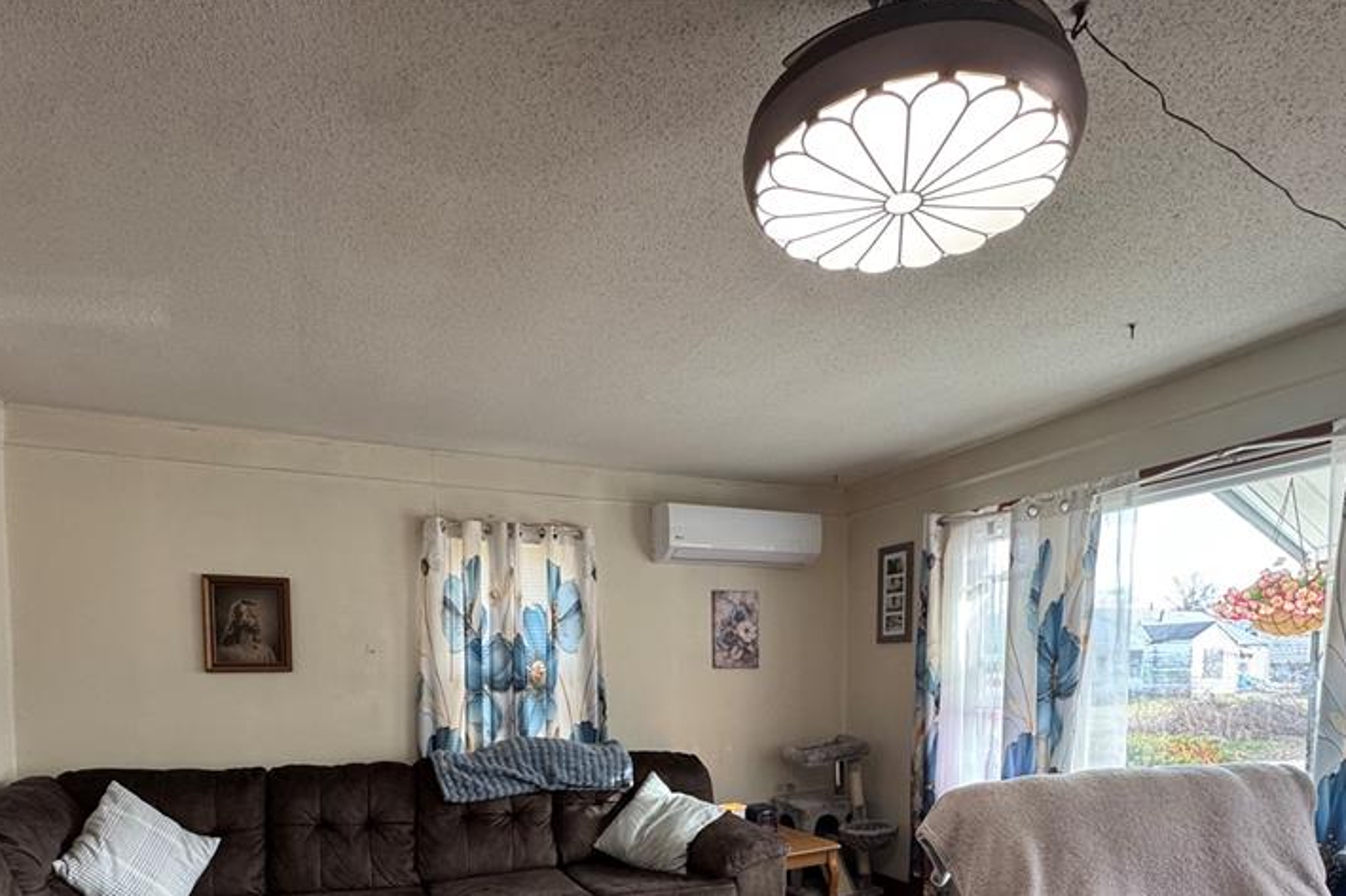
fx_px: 785
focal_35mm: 21
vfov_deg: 55.2
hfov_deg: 81.2
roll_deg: +0.5
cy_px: 720
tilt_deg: -2.6
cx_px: 656
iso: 250
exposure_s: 1/120
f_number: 2.2
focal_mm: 2.22
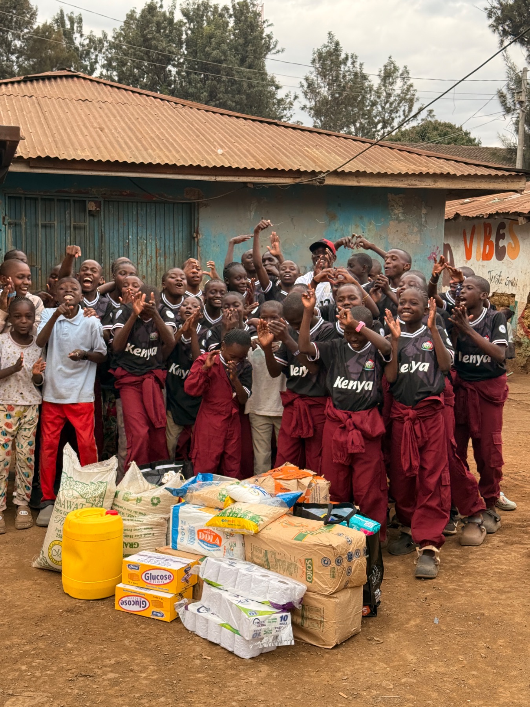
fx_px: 980
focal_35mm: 48
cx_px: 265
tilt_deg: -3.1
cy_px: 354
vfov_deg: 39.7
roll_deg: -2.2
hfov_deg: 30.3
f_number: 1.78
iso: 100
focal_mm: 6.76
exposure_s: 1/233
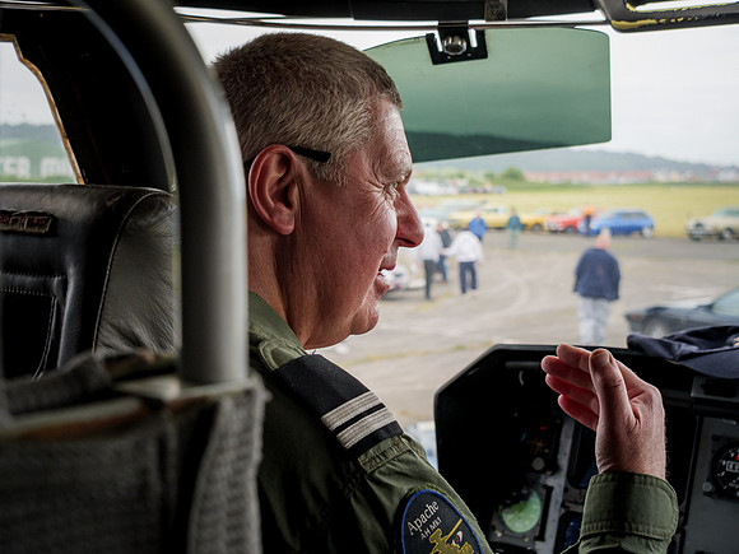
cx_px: 322
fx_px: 1161
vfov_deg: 26.8
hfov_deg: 35.3
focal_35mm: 54
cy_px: 250
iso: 400
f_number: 3.7
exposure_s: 1/320
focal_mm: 24
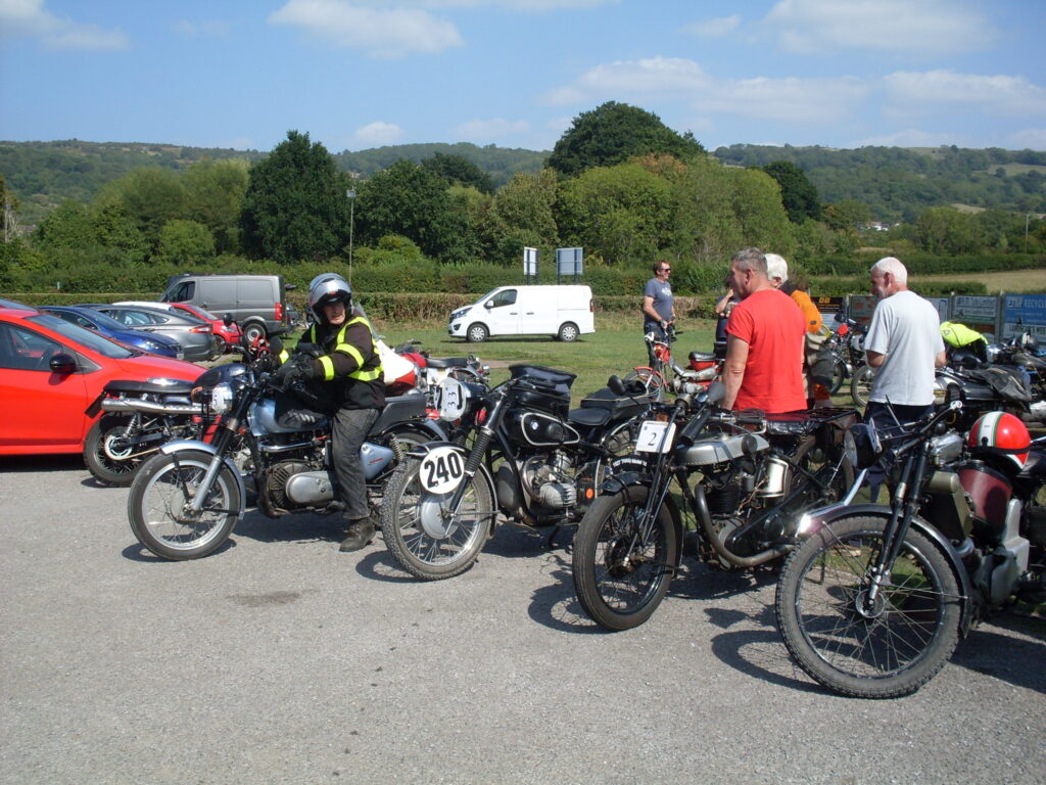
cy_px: 392
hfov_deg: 49.0
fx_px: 1148
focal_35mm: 38
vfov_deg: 37.7
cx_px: 523
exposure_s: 1/250
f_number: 8.4
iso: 80
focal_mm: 6.3
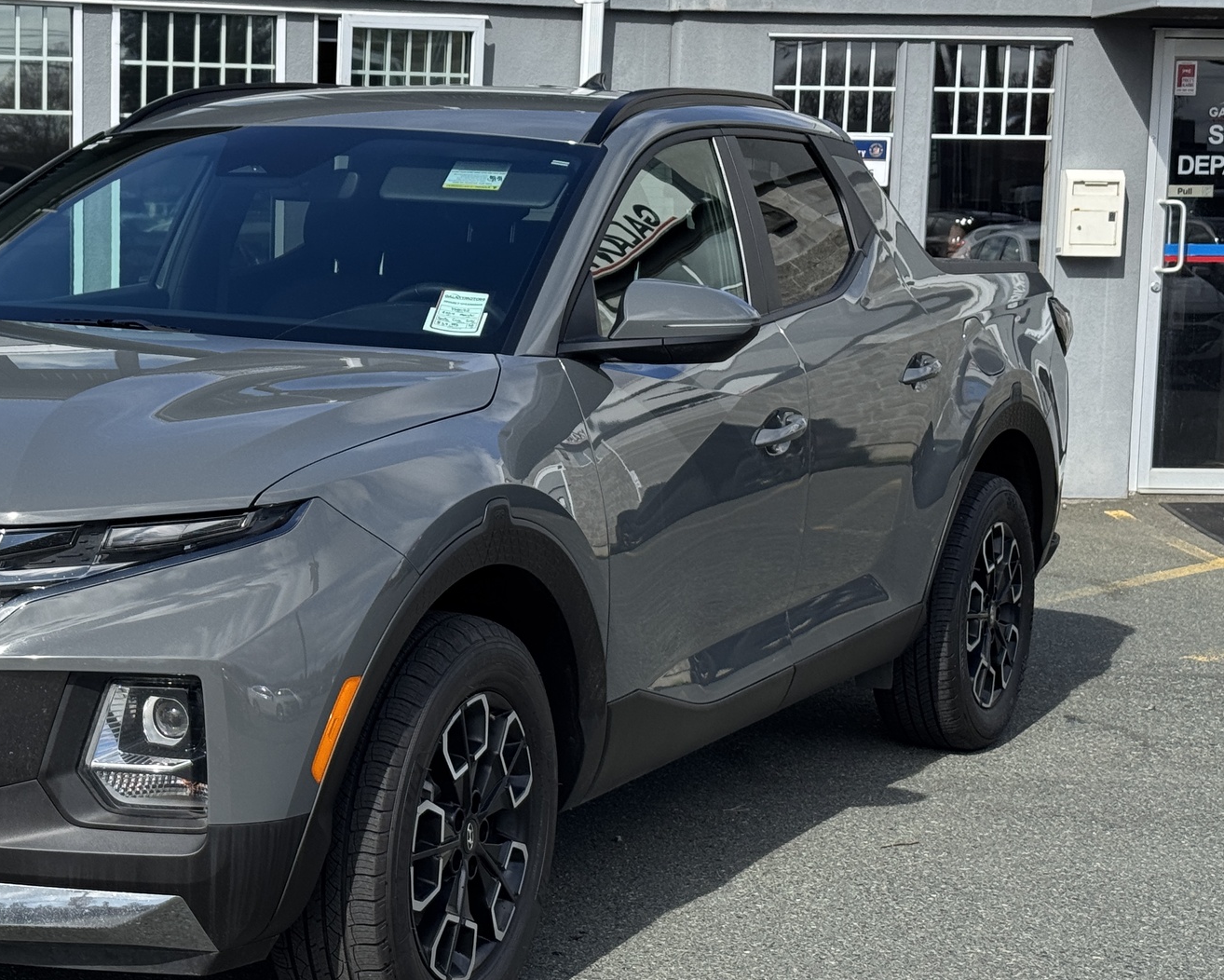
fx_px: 2645
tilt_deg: -5.7
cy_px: 489
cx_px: 286
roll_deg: -0.1
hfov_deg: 25.7
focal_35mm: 73
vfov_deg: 21.0
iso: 64
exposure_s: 1/3817
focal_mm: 6.76
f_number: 1.78
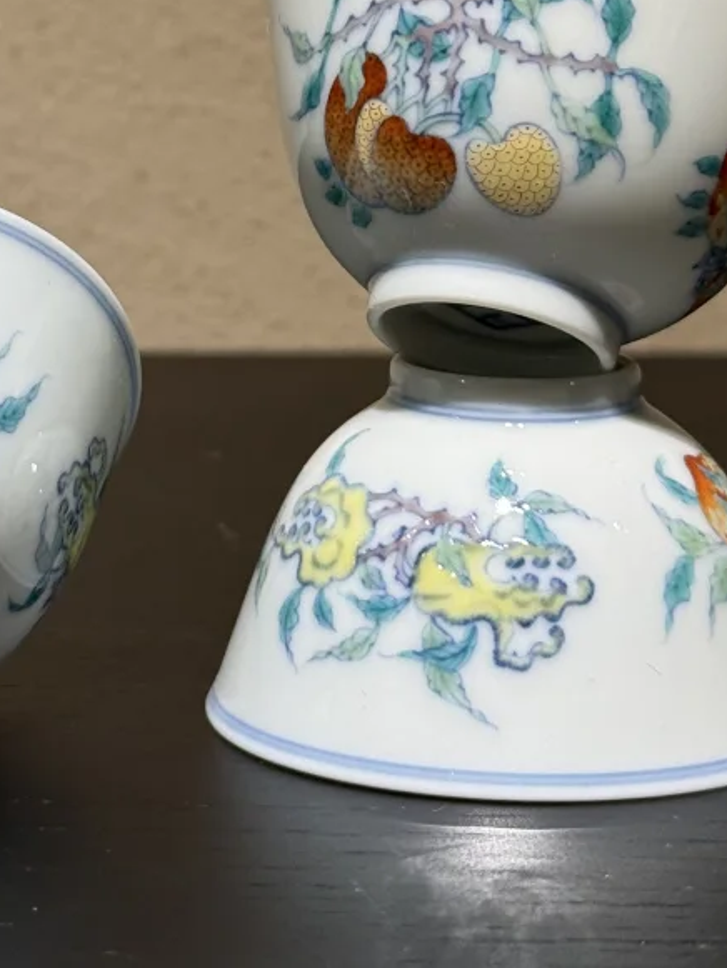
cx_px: 212
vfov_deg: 16.4
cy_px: 142
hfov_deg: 12.4
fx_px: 3331
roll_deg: -0.7
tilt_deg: -5.3
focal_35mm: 119
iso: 80
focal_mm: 6.76
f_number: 1.78
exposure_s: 1/100
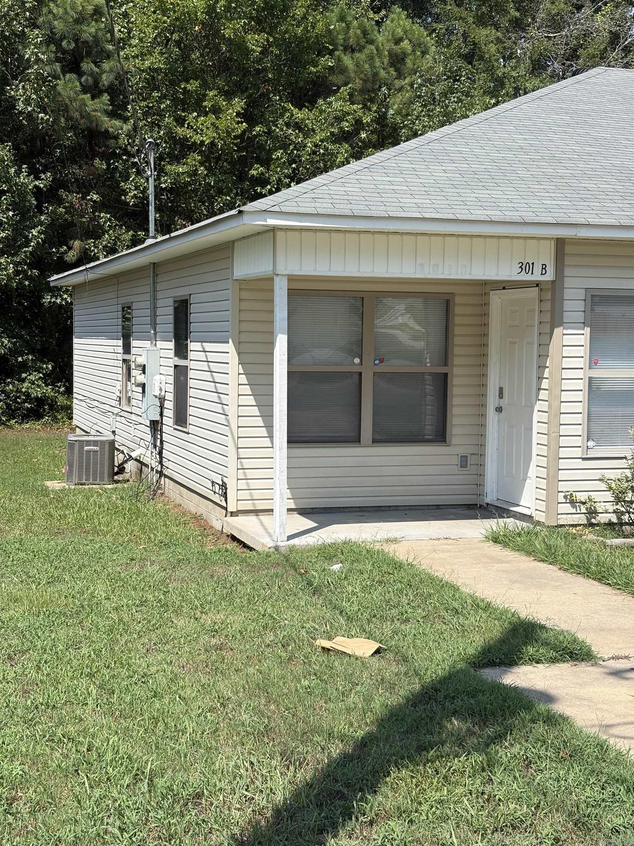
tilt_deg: -2.6
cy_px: 423
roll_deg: -1.1
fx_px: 1270
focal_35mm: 52
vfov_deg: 36.8
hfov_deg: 28.0
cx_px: 317
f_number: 1.6
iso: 32
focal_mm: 5.96
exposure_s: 1/3279
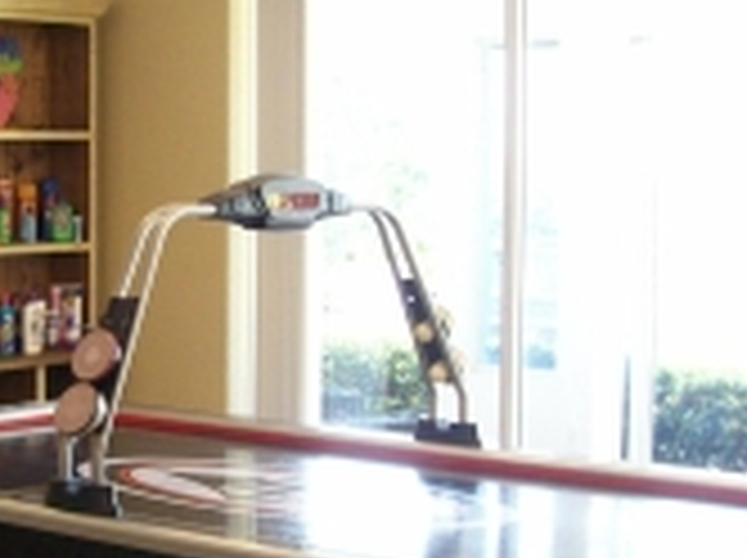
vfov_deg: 16.9
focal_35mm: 87
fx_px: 1875
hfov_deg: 22.1
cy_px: 360
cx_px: 94
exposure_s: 1/33.9
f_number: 2.7
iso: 160
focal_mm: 6
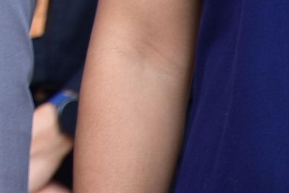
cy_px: -243
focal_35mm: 1409
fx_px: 11314
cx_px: -264
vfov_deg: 1.0
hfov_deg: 1.5
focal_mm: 300
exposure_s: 1/200
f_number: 6.3
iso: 125
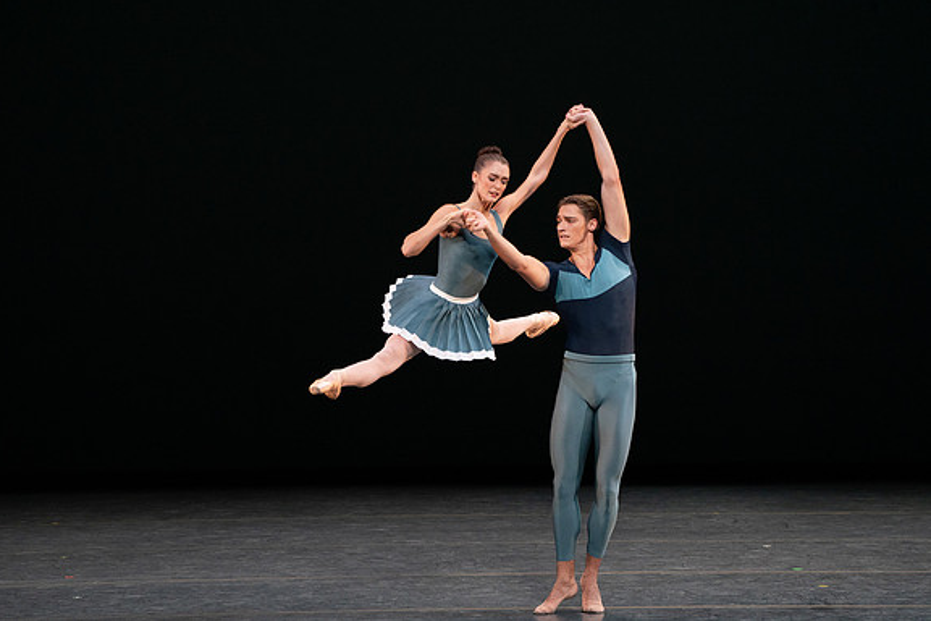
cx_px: 464
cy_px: 310
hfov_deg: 6.6
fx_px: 8042
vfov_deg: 4.4
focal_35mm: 311
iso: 5000
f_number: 8
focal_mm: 309
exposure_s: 1/400
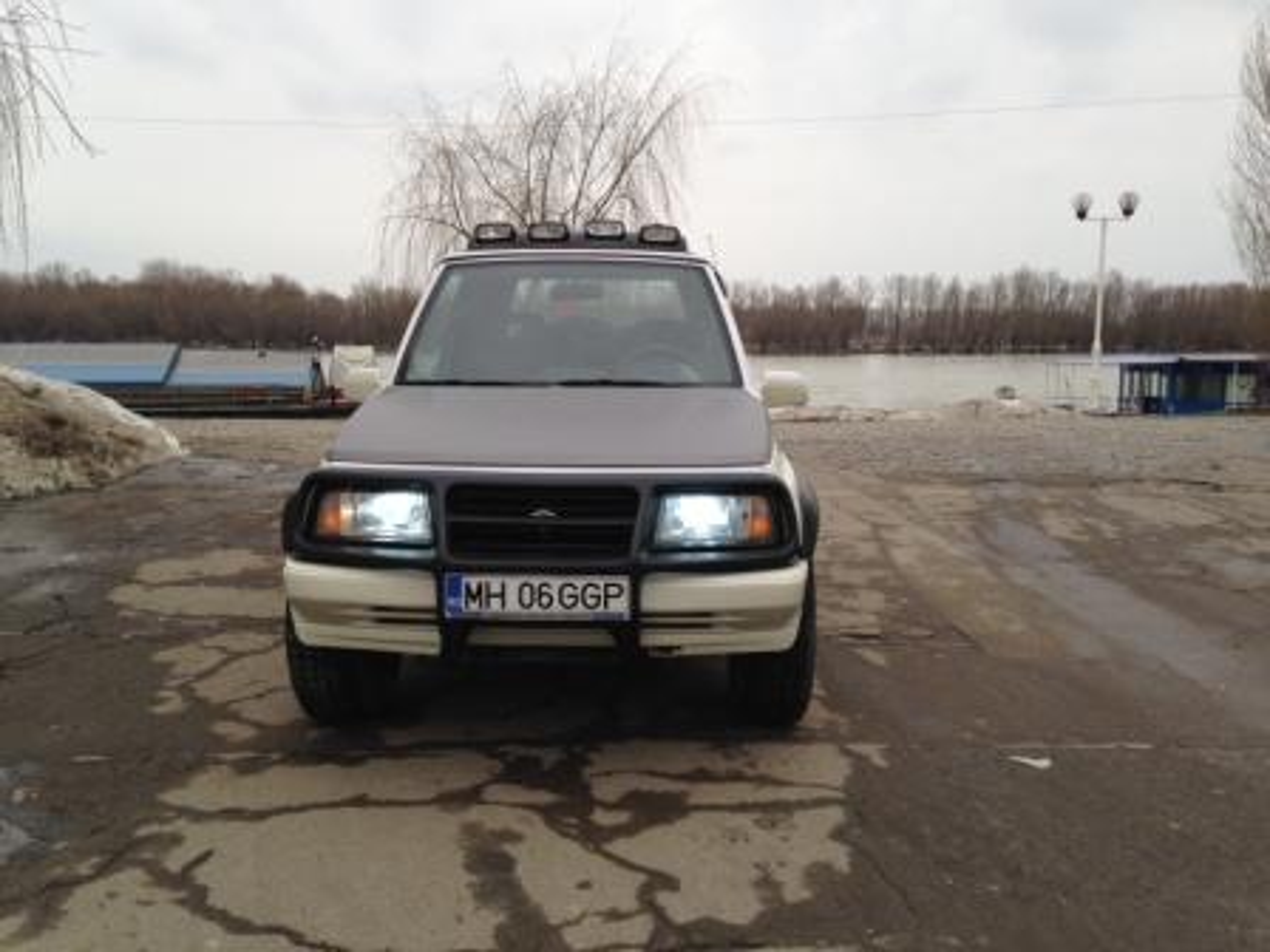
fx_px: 1211
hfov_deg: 55.4
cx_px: 635
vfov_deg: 42.9
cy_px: 476
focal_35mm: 33
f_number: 2.4
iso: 50
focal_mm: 4.12
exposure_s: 1/332
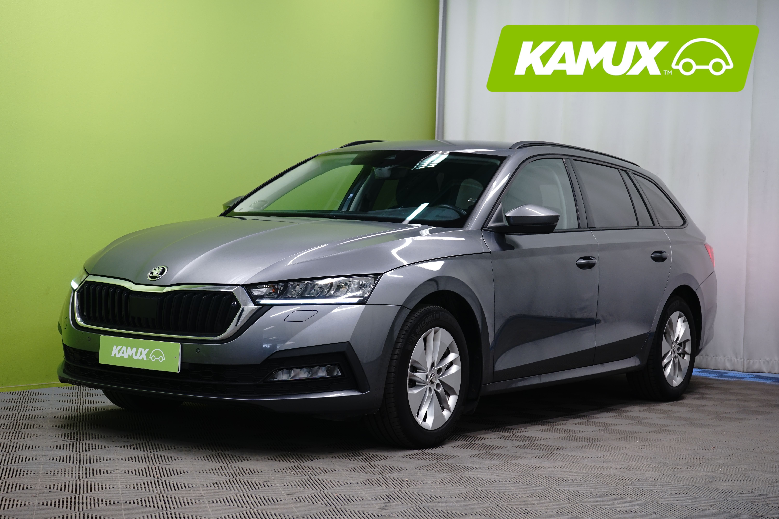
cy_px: 260
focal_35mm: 65
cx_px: 390
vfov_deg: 20.9
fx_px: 1406
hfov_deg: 31.0
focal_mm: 65
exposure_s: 1/6
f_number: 8
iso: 400
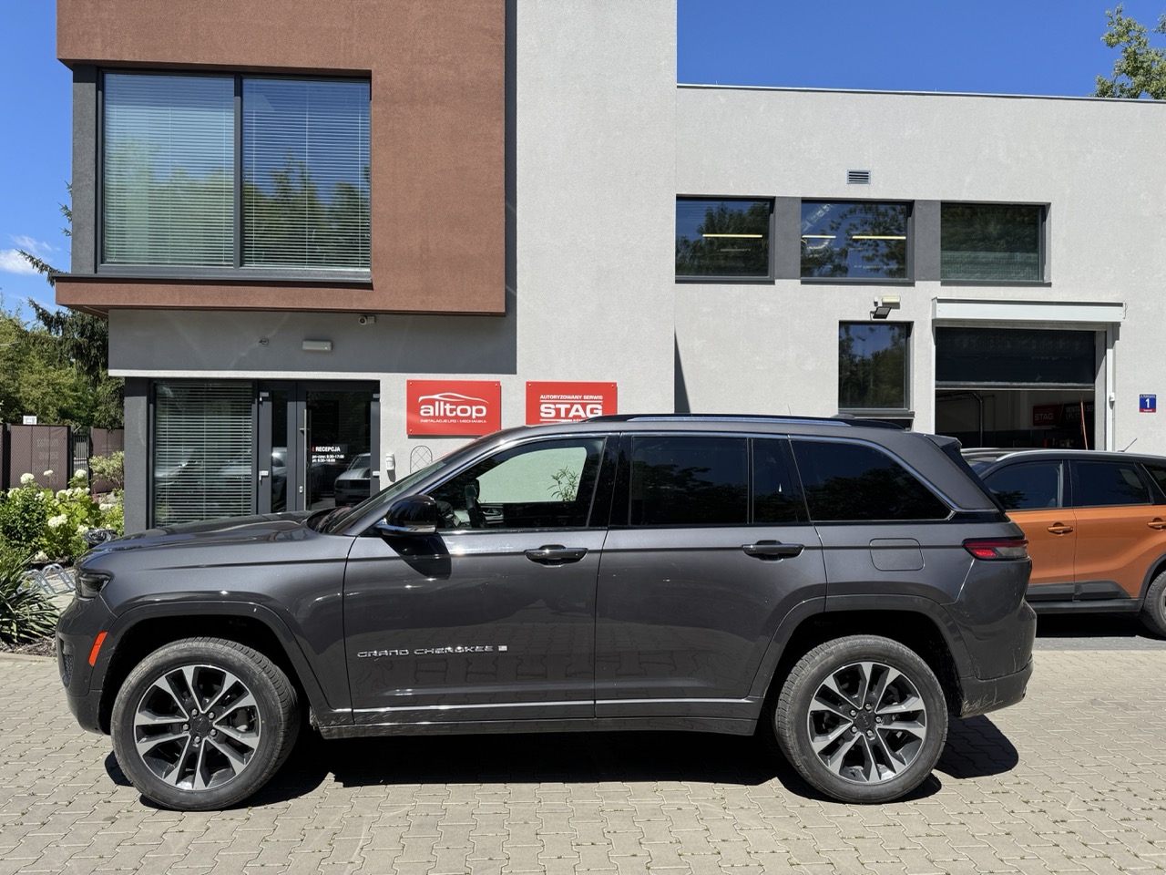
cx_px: 583
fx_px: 808
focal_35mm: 24
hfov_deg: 71.6
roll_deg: -0.5
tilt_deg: +0.3
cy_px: 438
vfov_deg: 56.8
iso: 80
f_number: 1.78
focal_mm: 6.76
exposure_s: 1/3802
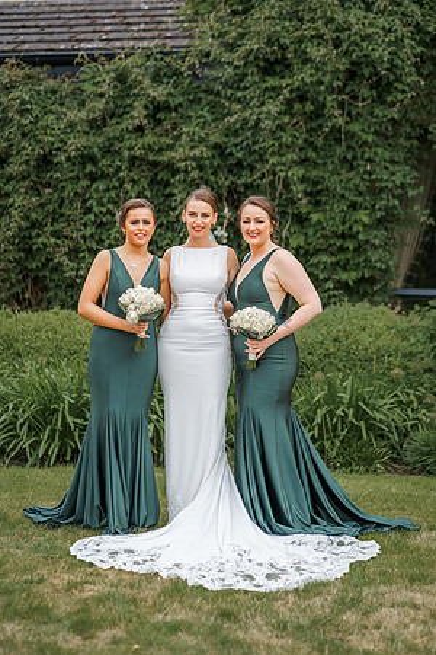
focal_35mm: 85
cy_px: 328
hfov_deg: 16.1
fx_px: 1544
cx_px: 218
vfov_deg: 23.9
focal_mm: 85
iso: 100
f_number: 2.8
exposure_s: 1/640
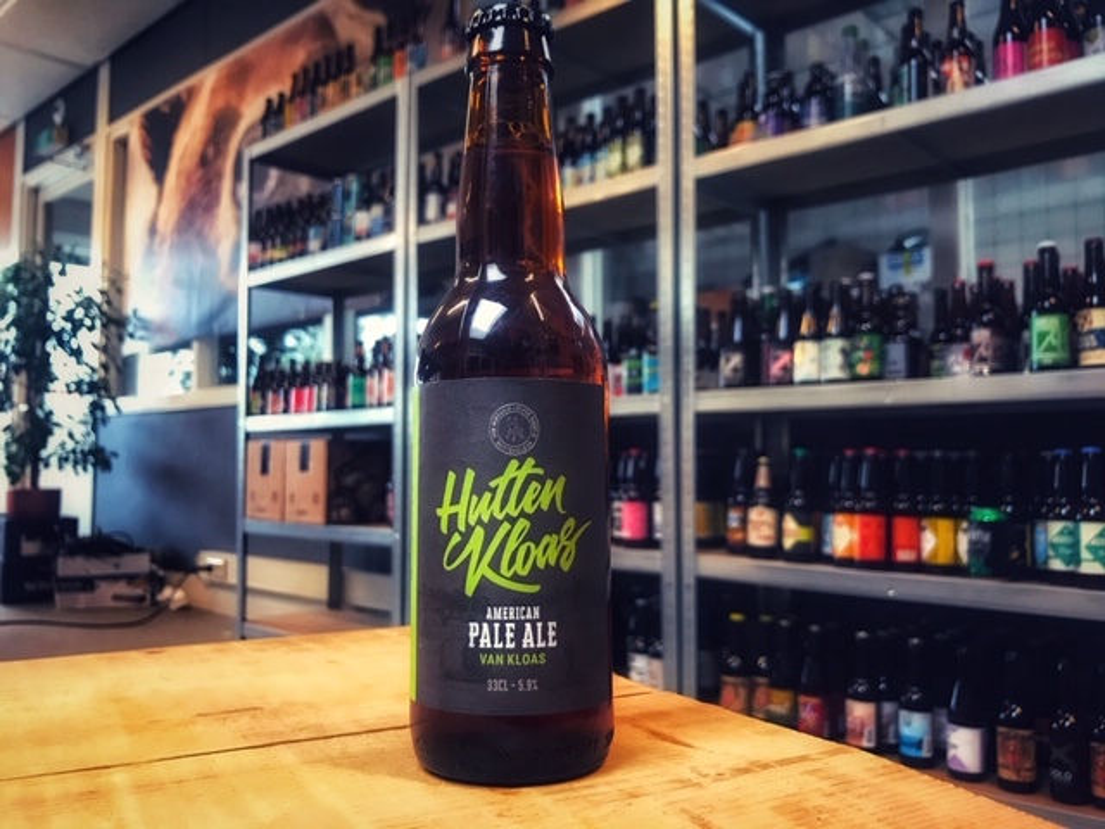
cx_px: 552
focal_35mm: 28
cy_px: 414
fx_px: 894
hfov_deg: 63.4
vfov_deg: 49.7
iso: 80
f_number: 1.8
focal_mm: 3.99
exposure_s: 1/17
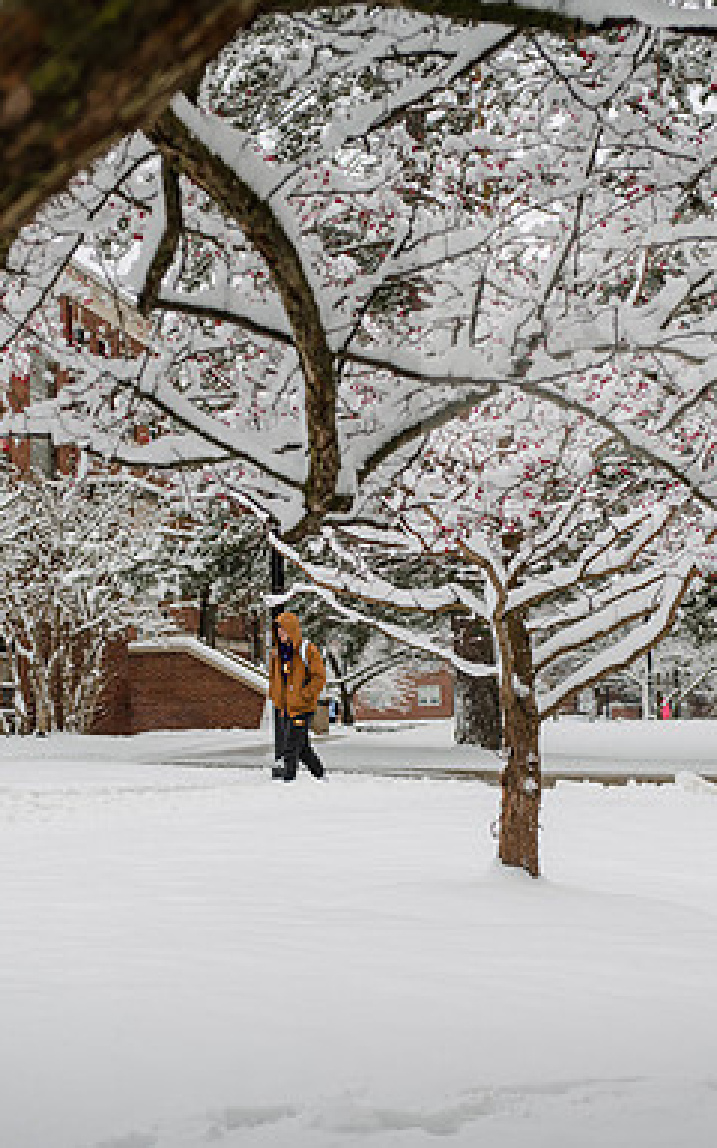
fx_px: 2407
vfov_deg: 26.8
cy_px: 573
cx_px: 332
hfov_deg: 16.9
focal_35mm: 77
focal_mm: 50
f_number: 3.5
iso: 250
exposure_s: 1/400
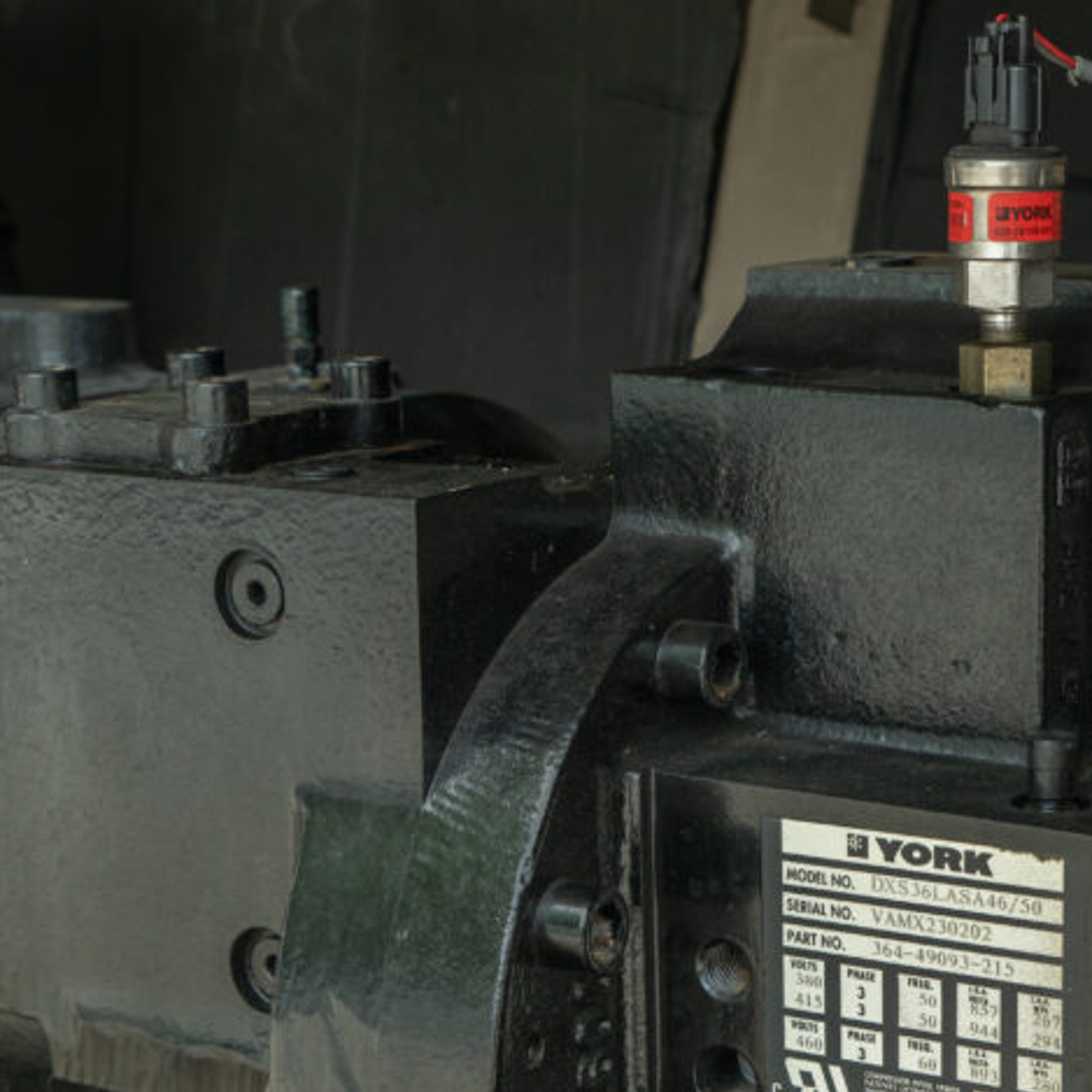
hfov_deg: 22.0
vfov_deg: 22.1
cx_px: 848
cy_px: 735
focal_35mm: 78
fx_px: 2784
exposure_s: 1/50
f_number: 7.1
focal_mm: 42
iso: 250
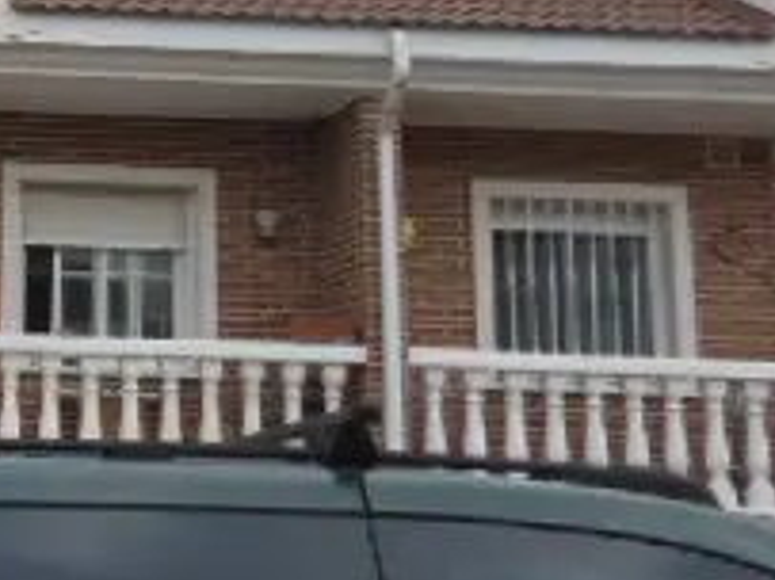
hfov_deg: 22.2
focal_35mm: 79
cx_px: -229
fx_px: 1768
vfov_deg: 18.5
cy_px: 122
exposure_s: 1/320
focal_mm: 4.5
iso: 125
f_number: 3.5
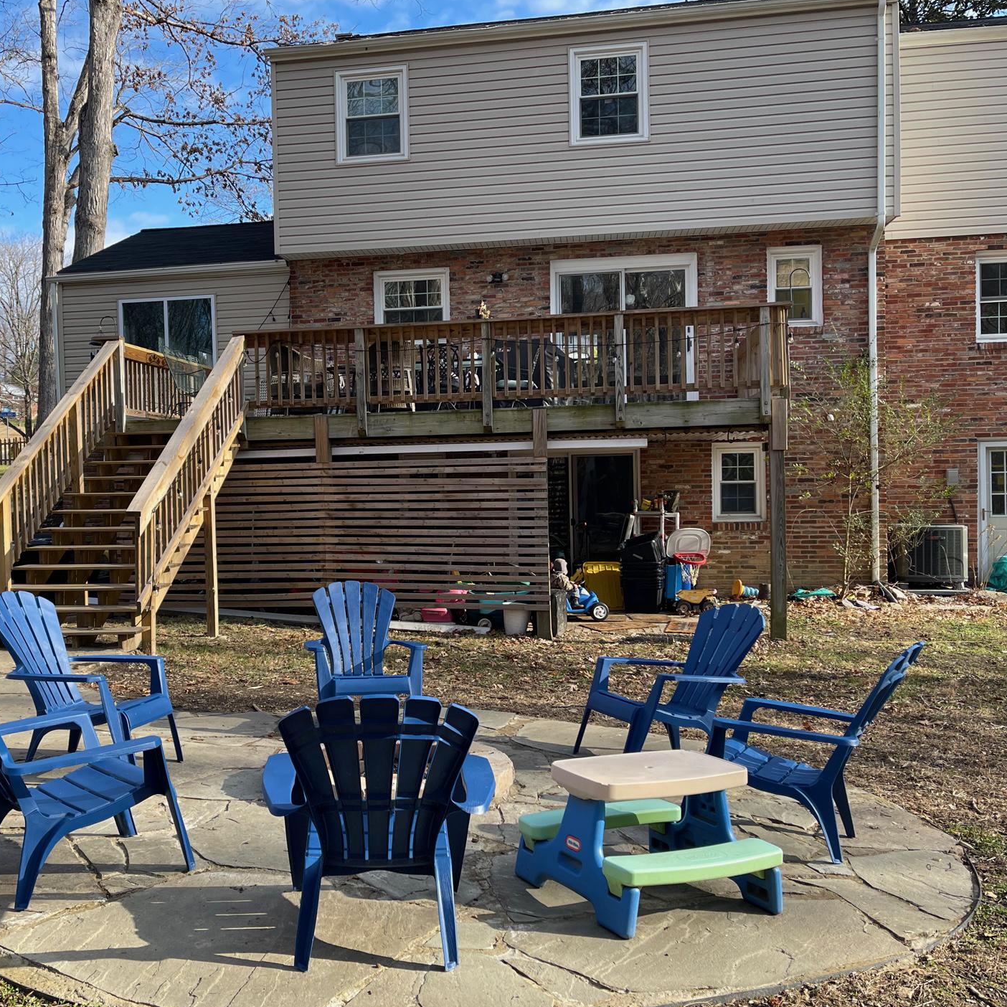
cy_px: 493
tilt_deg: -1.3
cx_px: 392
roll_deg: +1.3
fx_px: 1086
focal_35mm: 33
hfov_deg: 49.4
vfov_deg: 49.7
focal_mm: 5.1
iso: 32
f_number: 1.6
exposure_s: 1/848
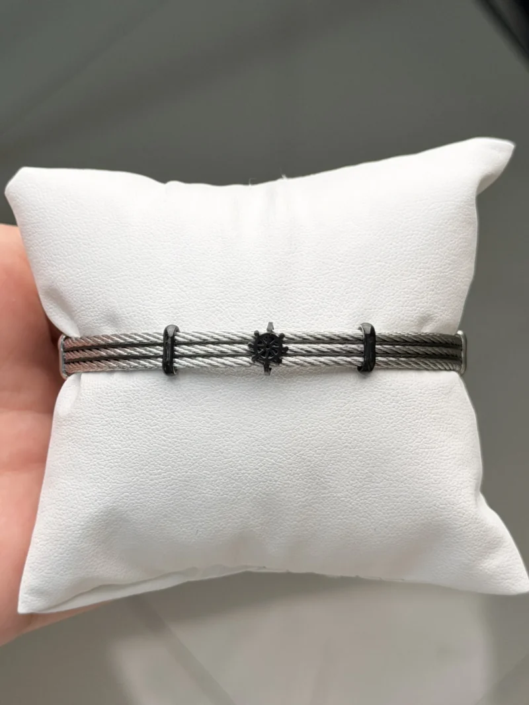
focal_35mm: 48
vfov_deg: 39.7
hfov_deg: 30.3
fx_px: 978
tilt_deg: -72.7
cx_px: 264
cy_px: 352
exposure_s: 1/786
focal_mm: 6.76
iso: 80
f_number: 1.78
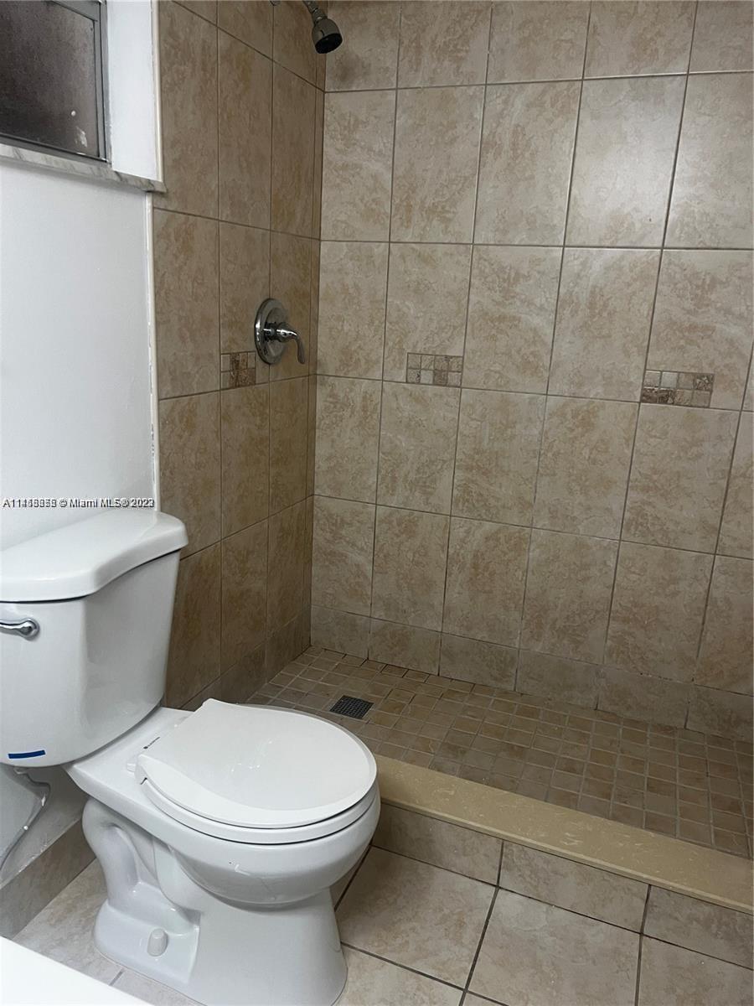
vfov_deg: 67.3
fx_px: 755
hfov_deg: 53.1
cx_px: 377
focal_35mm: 26
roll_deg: -3.8
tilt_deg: -15.0
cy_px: 503
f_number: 1.5
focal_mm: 5.7
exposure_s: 1/60
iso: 100
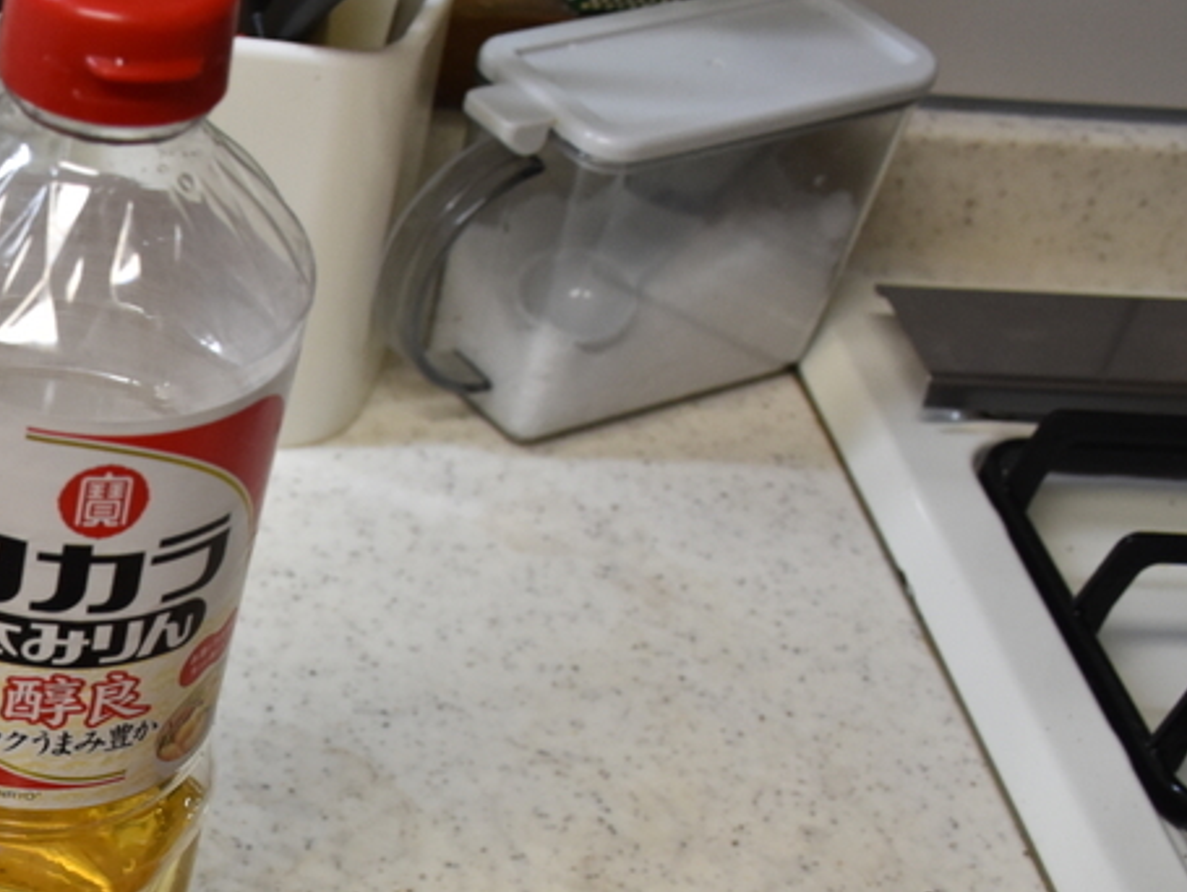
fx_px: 2608
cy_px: 837
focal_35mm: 76
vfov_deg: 19.0
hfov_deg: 23.2
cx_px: -290
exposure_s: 1/100
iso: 800
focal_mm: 20
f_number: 5
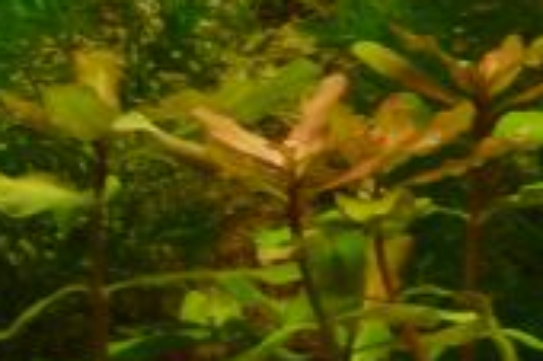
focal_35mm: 440
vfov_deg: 3.1
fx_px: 6630
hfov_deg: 4.7
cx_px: -172
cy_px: 329
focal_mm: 14.7
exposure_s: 1/8
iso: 80
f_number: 4.3
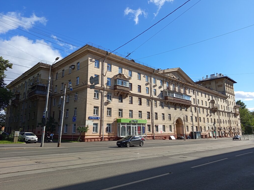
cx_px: 127
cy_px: 93
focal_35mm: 25
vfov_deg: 54.9
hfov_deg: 69.4
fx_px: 183
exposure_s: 1/969
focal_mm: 5.24
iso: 53
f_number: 1.7
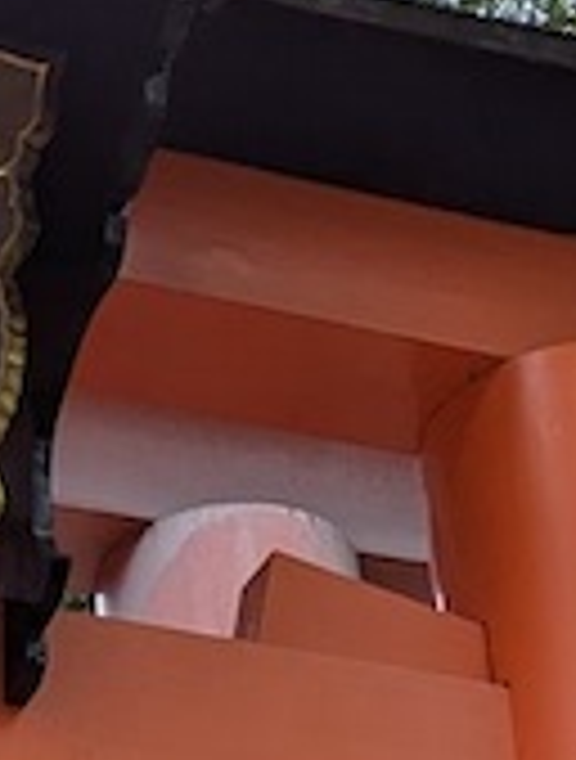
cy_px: 1412
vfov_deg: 12.3
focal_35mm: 145
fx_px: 3197
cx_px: -394
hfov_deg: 9.9
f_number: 1.85
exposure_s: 1/122
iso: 31
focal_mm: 6.81
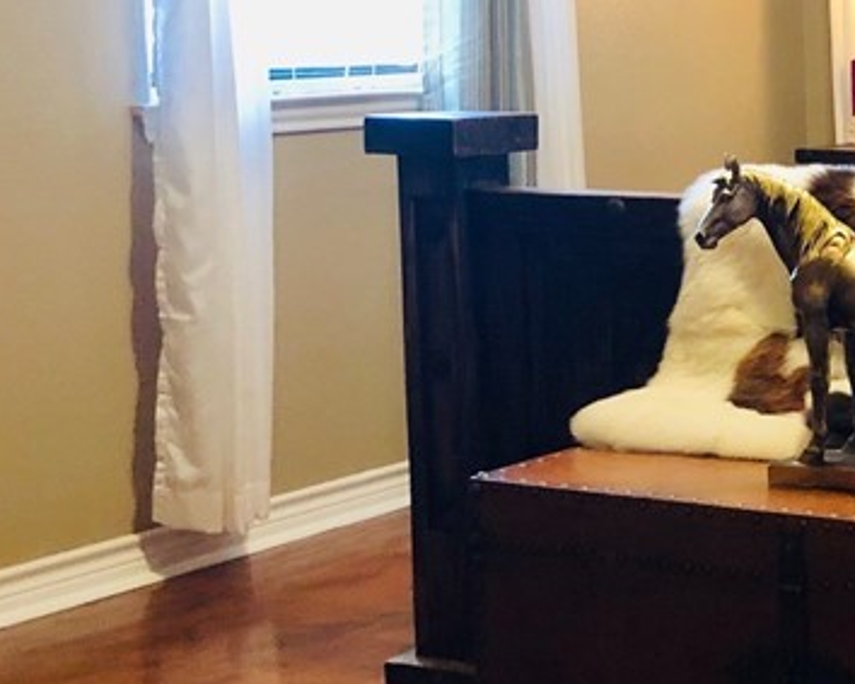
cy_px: 189
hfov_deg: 21.1
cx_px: 1215
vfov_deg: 19.3
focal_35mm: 79
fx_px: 1999
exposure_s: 1/15
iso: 80
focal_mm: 4
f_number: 1.8
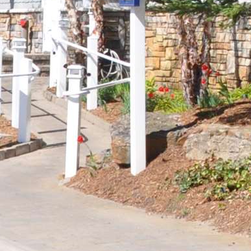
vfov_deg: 9.0
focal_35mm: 182
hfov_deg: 9.3
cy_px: -272
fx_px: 1493
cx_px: 394
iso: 500
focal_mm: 18
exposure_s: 1/500
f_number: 11
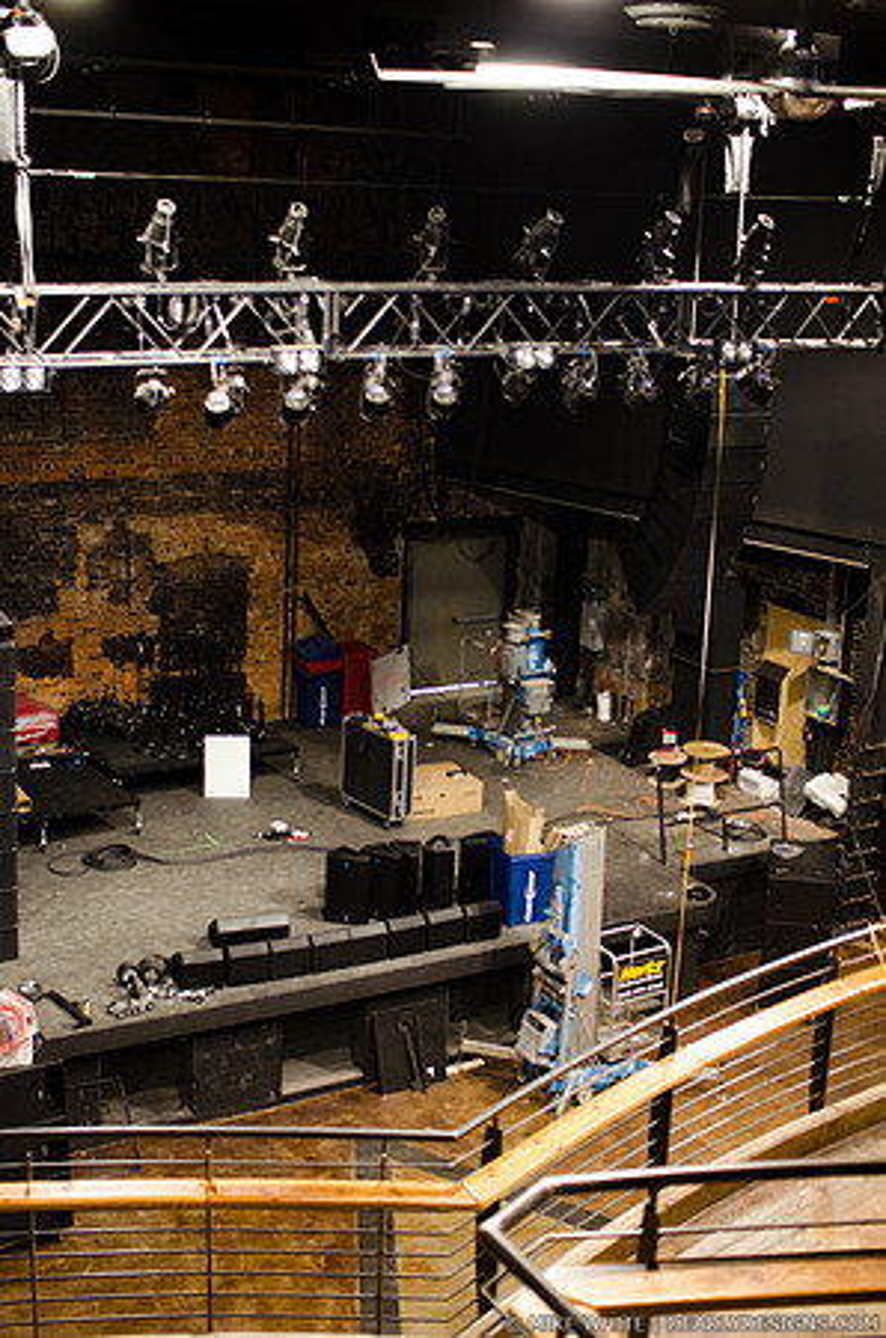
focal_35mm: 45
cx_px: 443
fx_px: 1669
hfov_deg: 29.7
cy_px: 669
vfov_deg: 43.7
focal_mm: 30
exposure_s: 1/100
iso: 1000
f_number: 2.2
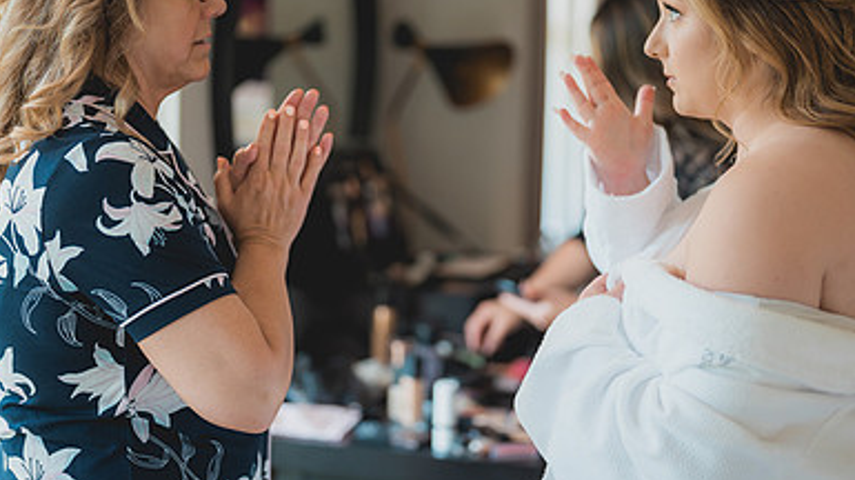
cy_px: 212
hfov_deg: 26.9
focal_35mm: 79
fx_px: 1790
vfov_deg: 15.3
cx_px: 418
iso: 160
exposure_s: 1/200
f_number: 1.2
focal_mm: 50
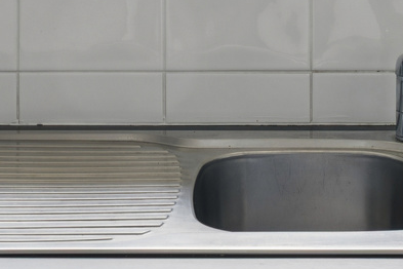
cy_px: -165
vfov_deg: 10.9
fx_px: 1344
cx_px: 230
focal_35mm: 120
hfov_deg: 17.1
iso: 200
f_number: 7.1
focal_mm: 29.5
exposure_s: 1/250
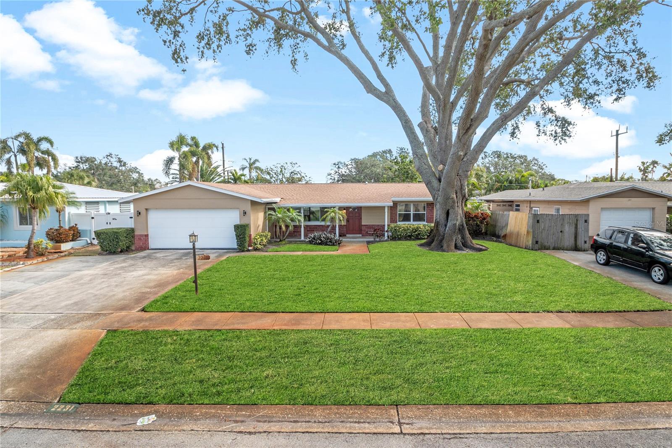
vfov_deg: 70.4
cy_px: 224
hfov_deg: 93.3
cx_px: 336
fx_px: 317
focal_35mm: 17
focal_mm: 11.5
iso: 100
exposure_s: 1/160
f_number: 9
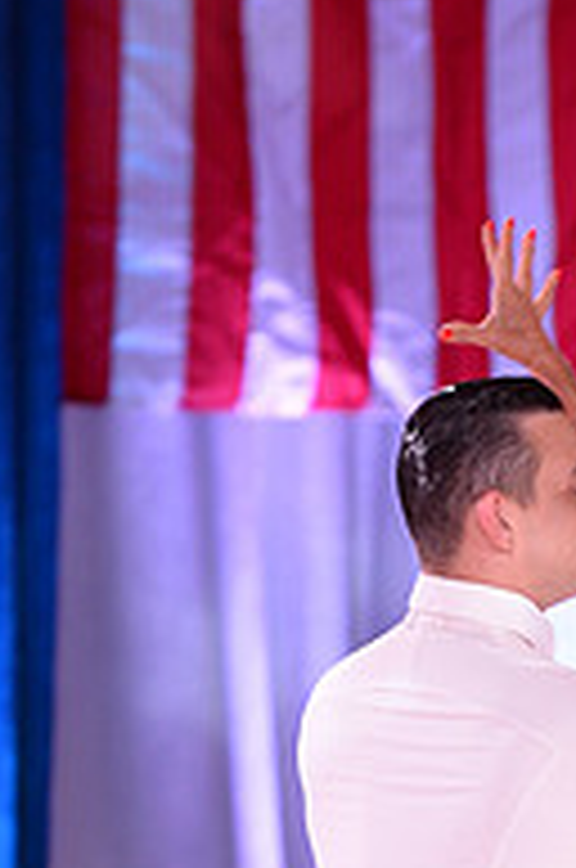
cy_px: 1088
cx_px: 772
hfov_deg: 2.8
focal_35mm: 480
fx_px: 11561
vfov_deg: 4.3
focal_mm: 160
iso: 1600
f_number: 4
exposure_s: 1/250
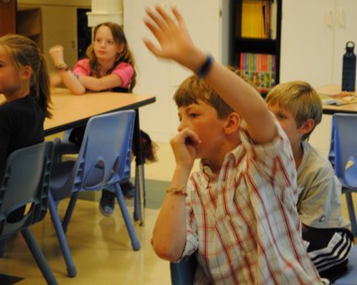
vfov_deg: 16.4
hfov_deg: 20.5
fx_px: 988
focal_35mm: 94
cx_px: 206
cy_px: 142
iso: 400
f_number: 5.6
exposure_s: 1/15
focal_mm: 55
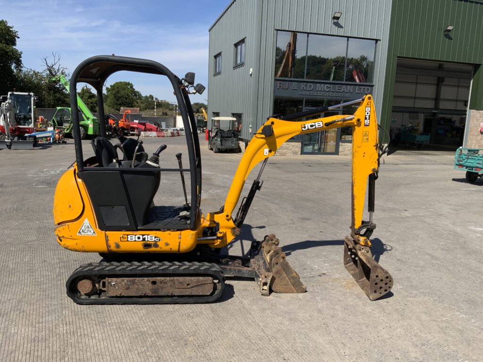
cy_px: 181
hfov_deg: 61.7
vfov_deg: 48.2
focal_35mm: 29
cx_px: 242
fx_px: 405
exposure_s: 1/2227
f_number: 1.8
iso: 16
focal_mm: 3
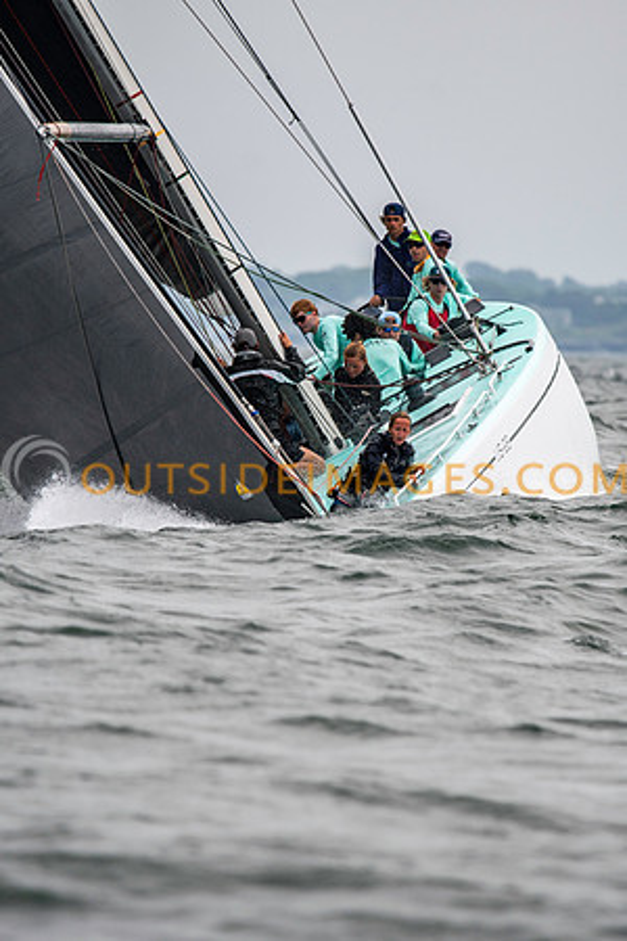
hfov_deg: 3.1
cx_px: 314
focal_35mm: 450
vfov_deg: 4.6
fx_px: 11755
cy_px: 470
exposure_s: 1/2000
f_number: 5
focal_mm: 300
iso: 200
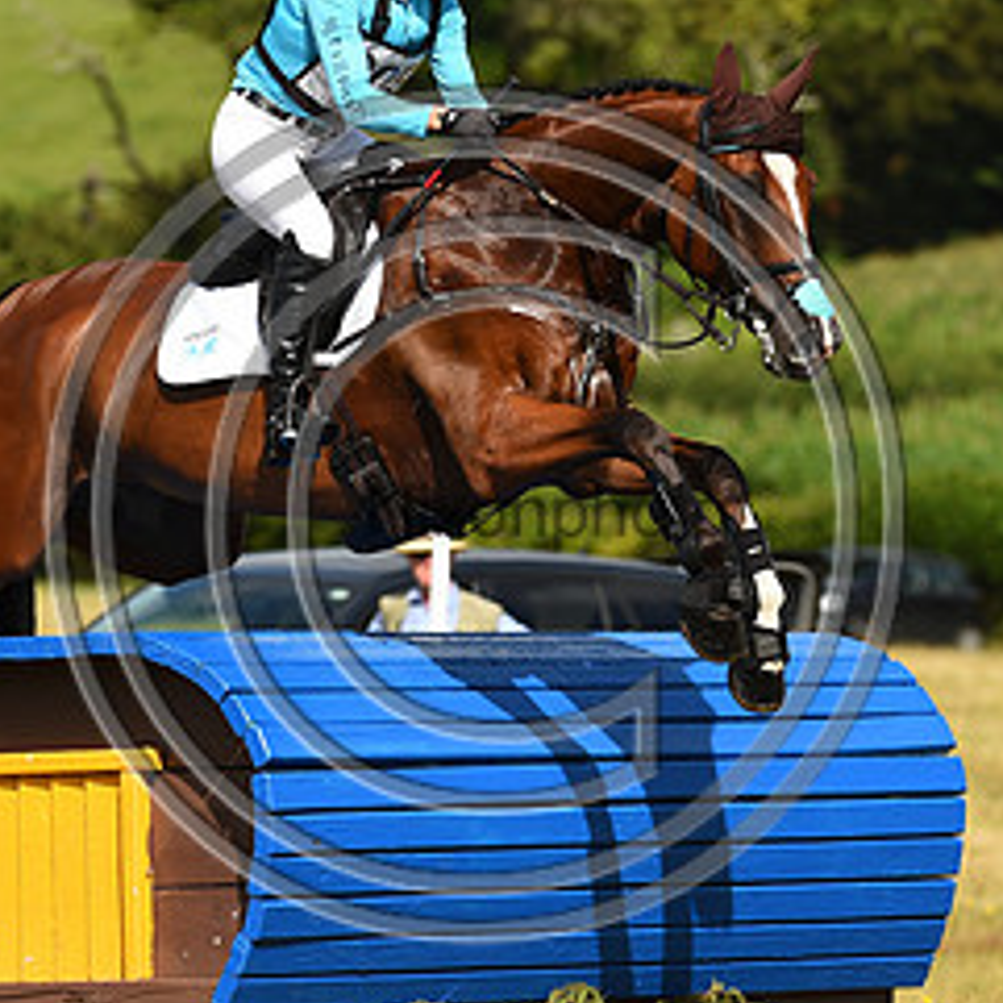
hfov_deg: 3.4
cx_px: 429
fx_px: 16719
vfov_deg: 3.4
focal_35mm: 510
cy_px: 458
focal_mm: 250
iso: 220
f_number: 5.6
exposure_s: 1/1250
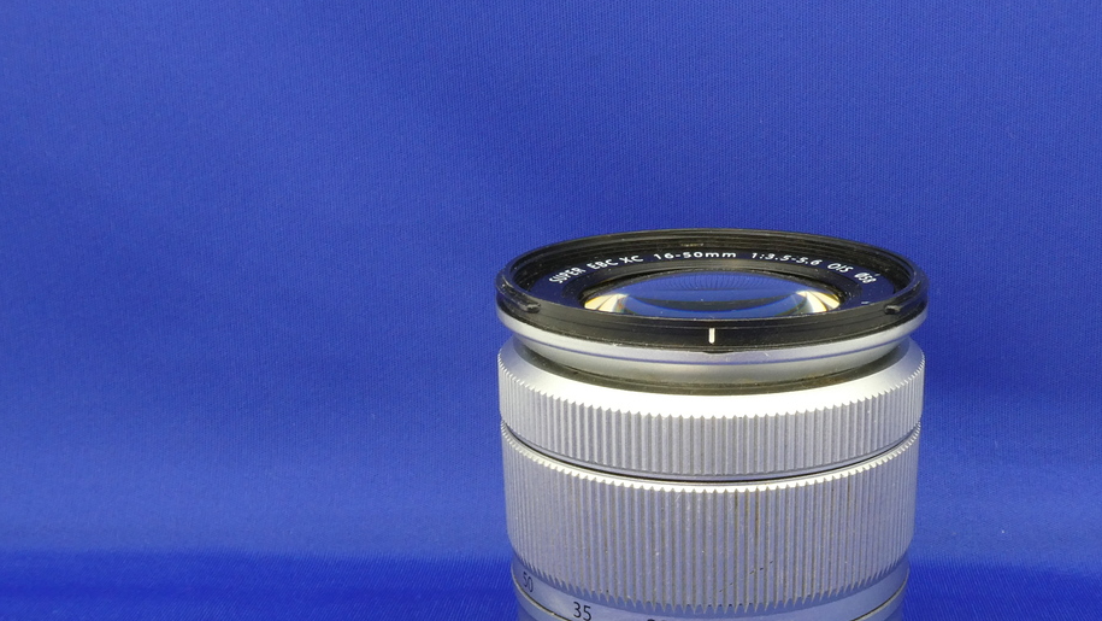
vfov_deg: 23.7
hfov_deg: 41.0
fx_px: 1461
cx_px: 691
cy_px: 471
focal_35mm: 50
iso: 200
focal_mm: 6.3
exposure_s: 1/1.6
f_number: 8
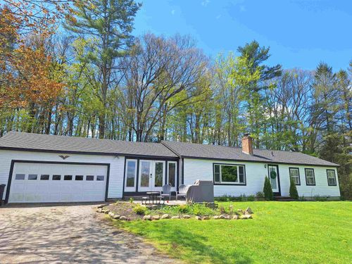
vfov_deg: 58.9
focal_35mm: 23
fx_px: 234
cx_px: 176
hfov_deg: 73.9
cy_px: 132
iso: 40
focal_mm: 5.54
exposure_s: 1/1285
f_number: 1.8
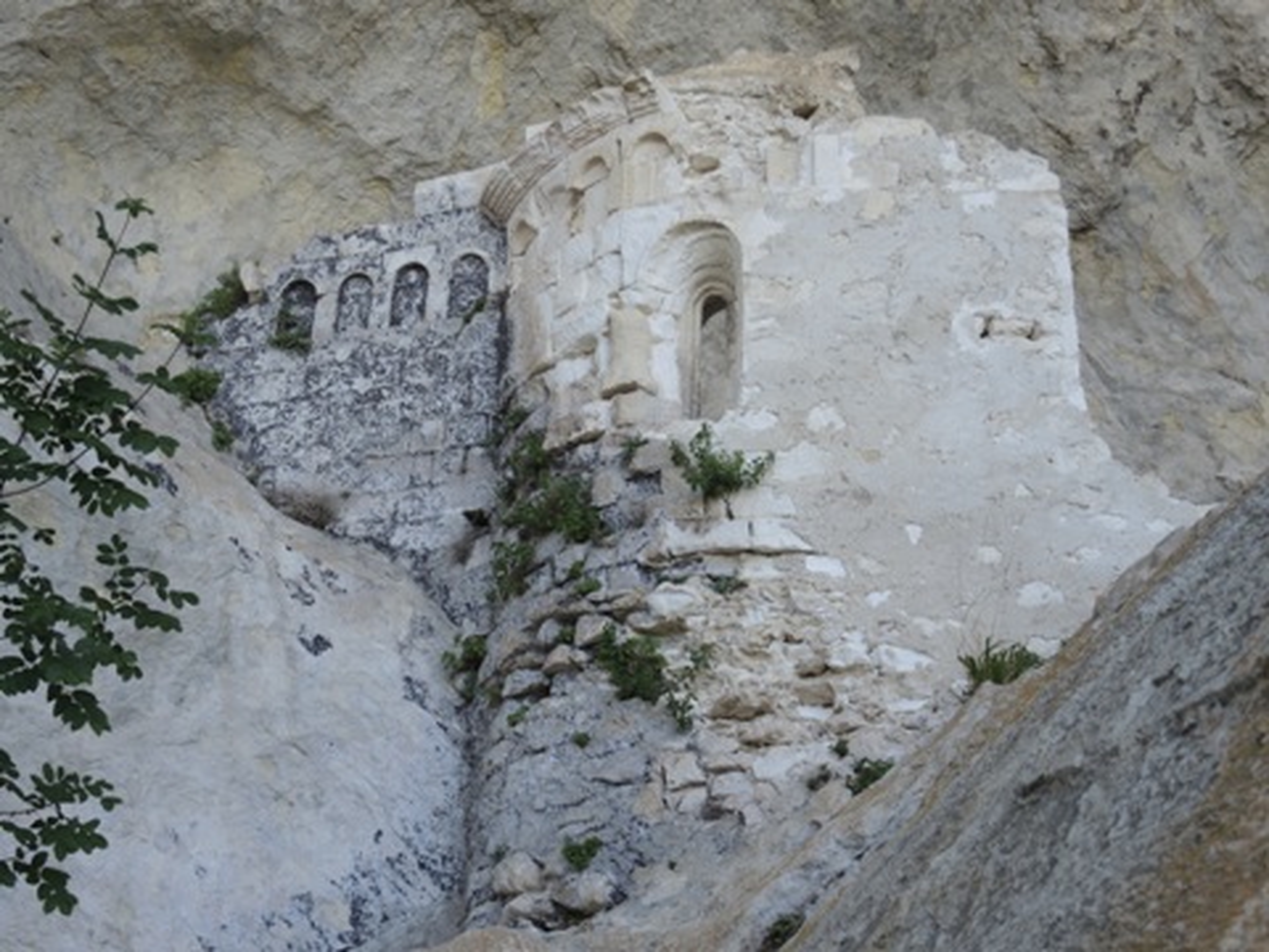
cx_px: 634
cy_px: 476
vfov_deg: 25.2
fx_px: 2126
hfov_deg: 33.2
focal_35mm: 58
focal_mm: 12.5
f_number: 2.8
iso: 80
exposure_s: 1/100
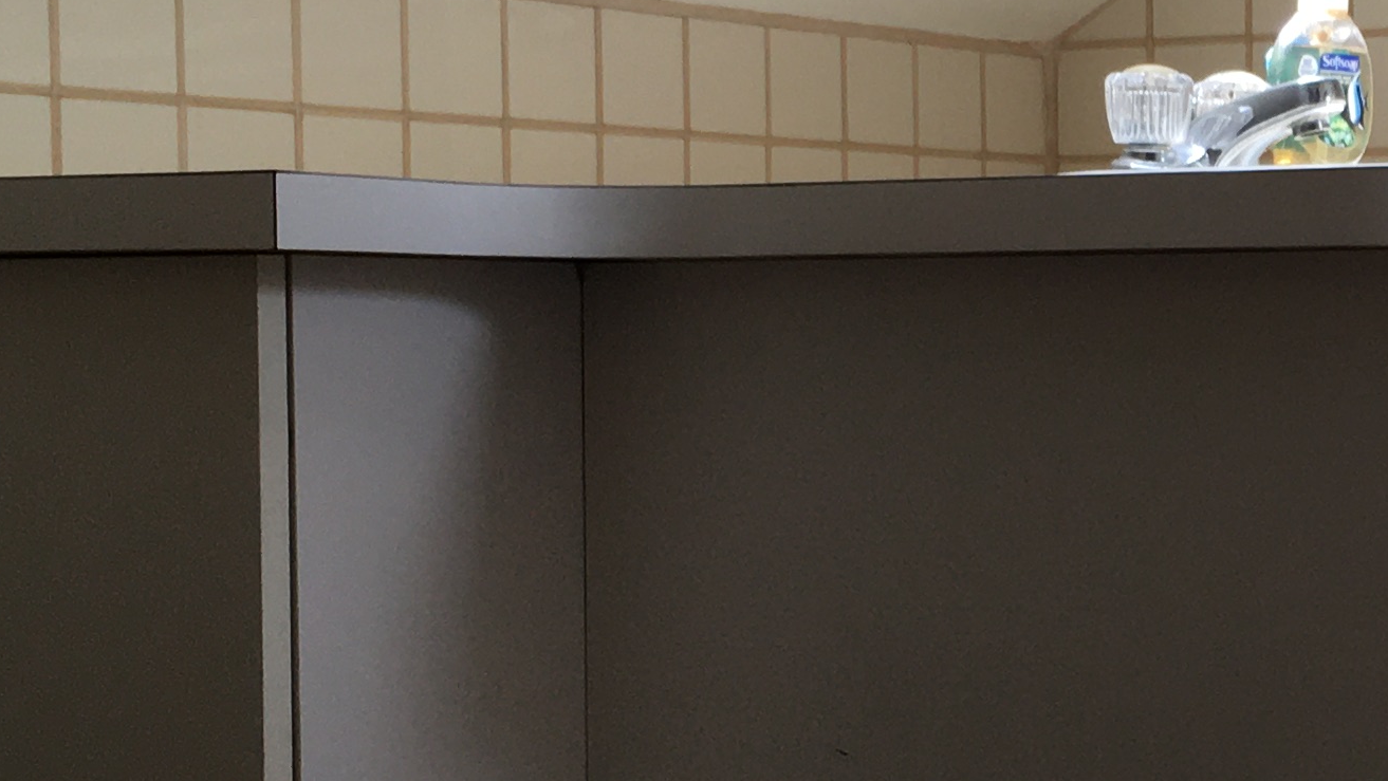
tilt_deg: -0.9
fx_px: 3571
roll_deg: +0.0
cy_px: 510
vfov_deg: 12.5
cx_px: 1392
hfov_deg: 21.2
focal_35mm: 97
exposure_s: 1/120
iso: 32
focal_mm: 4.15
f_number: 2.2
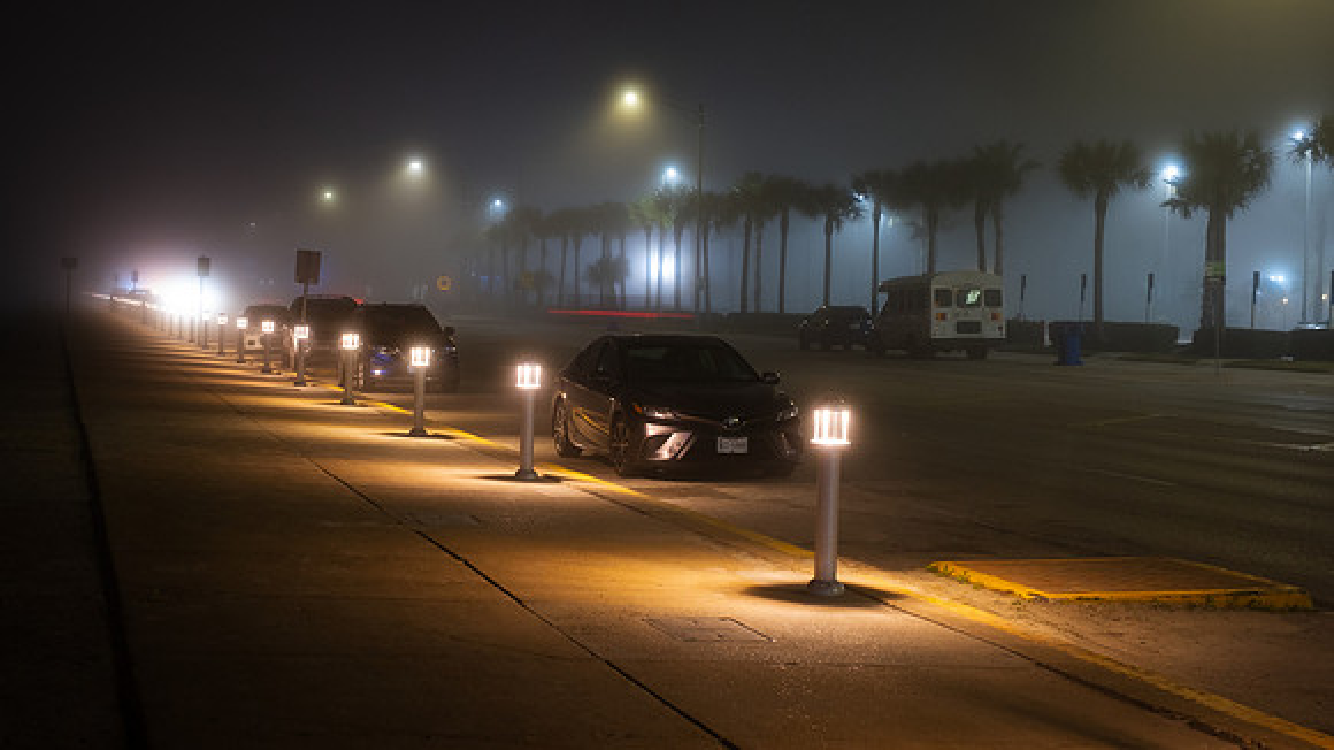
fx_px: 2112
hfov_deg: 35.0
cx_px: 593
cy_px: 387
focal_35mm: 60
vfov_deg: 20.1
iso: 640
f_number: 14
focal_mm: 34.3
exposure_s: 1.5
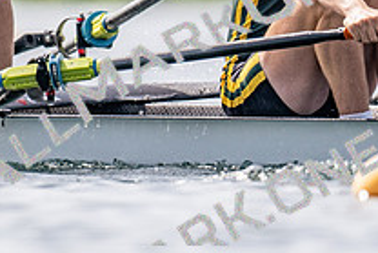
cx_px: 318
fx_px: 26330
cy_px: -66
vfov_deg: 0.5
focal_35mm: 2506
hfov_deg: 0.8
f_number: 4
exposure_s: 1/2500
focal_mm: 600
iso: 200
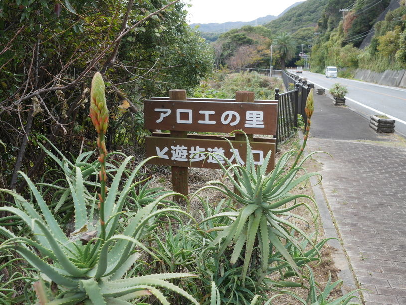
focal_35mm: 34
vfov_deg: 41.8
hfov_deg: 53.9
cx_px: 203
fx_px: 399
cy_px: 152
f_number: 5.6
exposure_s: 1/125
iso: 200
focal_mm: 17
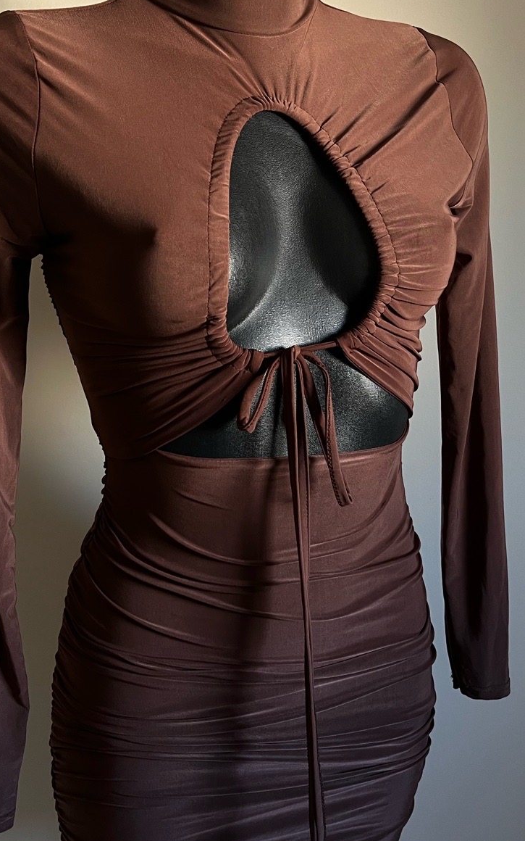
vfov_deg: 51.5
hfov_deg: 33.6
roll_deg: +3.1
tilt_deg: -9.4
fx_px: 870
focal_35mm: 38
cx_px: 234
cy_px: 410
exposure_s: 1/83
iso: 125
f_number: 1.6
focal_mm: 5.1
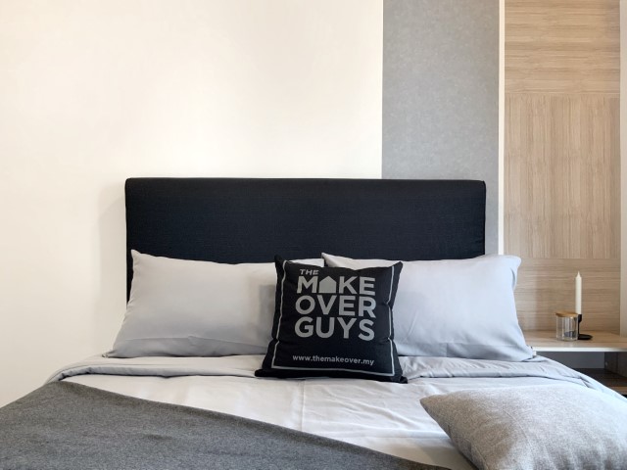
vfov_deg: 48.2
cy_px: 235
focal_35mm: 29
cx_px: 314
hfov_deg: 61.7
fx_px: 525
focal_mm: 3
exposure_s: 1/74
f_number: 1.8
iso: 64
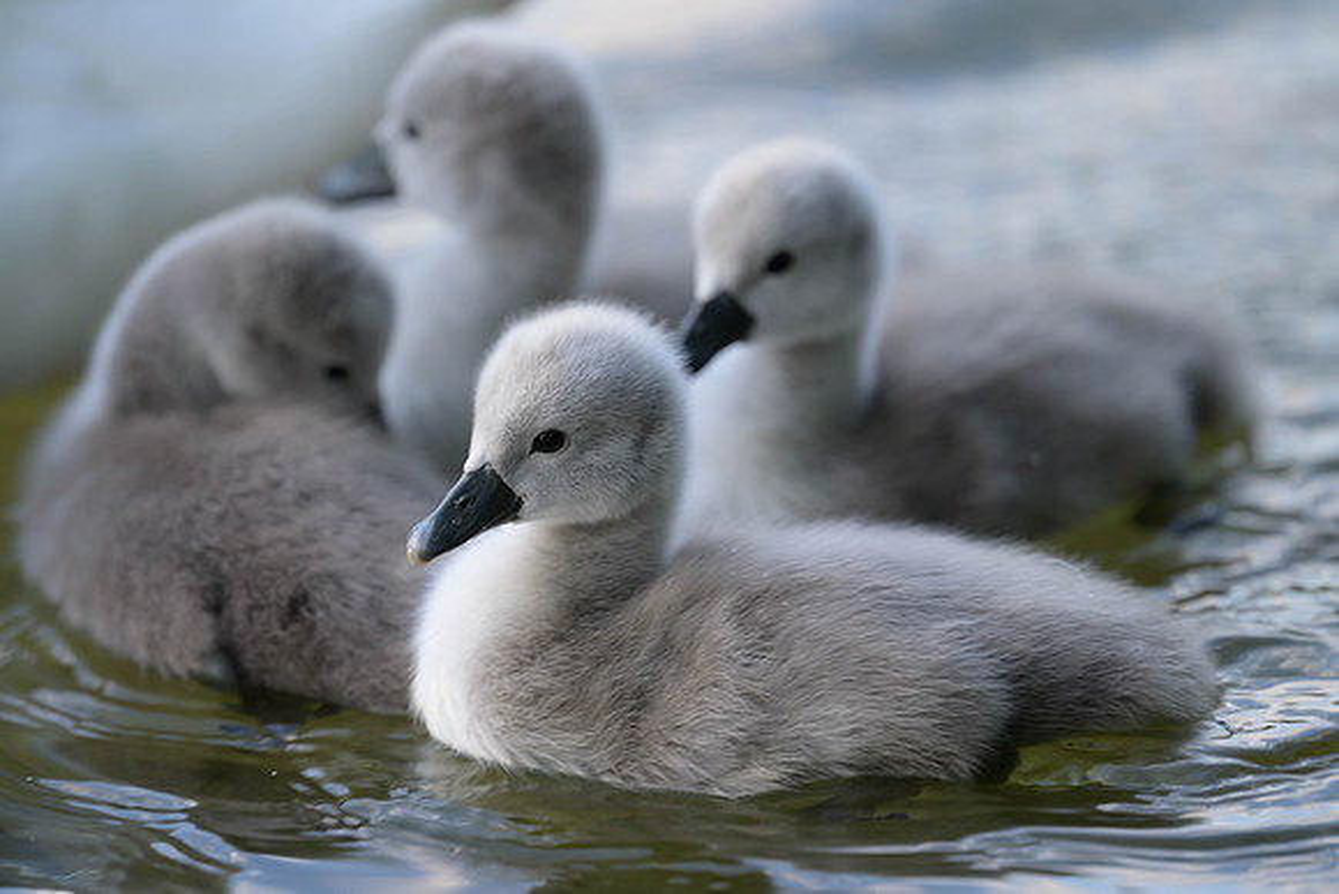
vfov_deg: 2.5
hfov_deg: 3.7
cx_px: 518
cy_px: 518
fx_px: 20600
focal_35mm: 554
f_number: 2.8
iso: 180
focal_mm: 400
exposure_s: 1/160
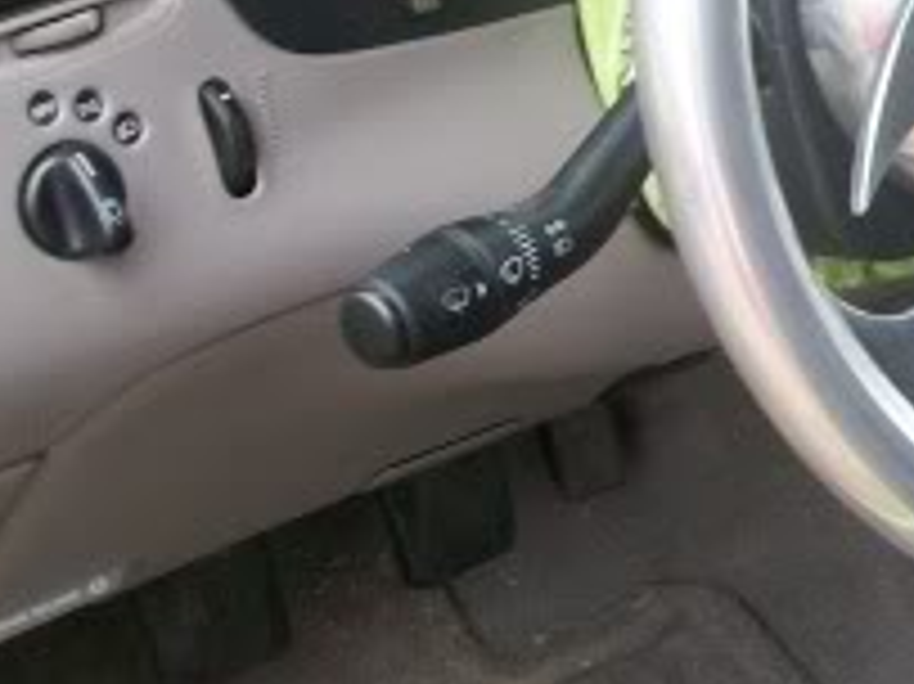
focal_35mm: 101
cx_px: 1130
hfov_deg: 18.3
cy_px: 50
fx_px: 2665
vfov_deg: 14.5
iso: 114
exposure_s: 1/30
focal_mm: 5.7
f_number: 2.9
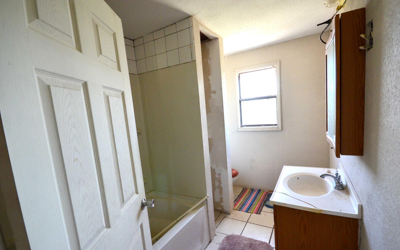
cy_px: 134
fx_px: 174
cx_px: 206
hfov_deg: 97.8
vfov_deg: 71.2
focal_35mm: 16
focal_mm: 10
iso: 1600
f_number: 5
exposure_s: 1/100
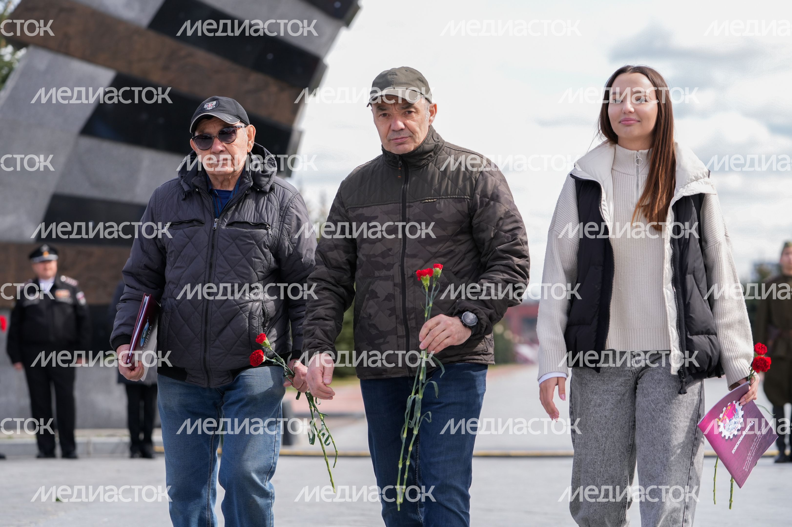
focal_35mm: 105
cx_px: 396
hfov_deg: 19.5
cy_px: 264
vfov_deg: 13.0
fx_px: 2309
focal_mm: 105
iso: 320
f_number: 4
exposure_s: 1/1000
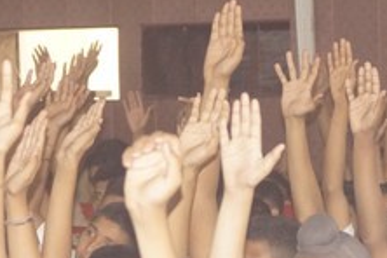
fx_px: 2790
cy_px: 190
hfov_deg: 7.9
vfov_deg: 5.3
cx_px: 340
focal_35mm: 260
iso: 3200
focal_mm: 55
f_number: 4
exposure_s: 1/60
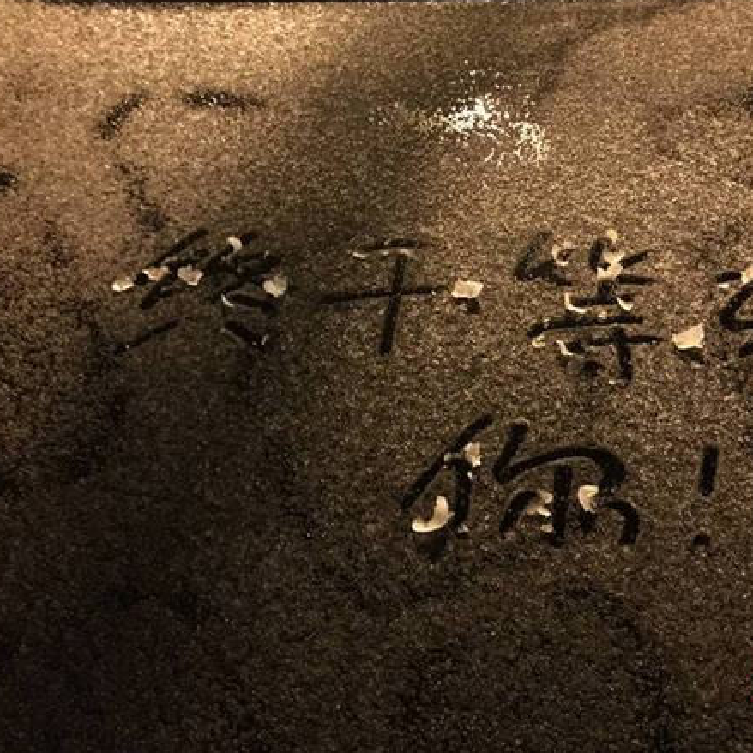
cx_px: 465
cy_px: 374
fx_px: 861
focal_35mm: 35
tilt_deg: -47.0
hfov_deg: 46.9
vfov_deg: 47.2
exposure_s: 1/4
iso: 400
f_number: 2.2
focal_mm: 4.15
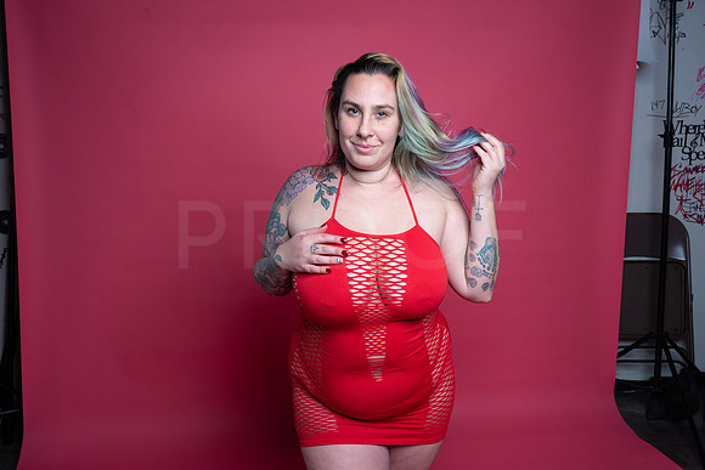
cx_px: 352
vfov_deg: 37.9
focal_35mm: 35
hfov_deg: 54.4
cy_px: 235
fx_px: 686
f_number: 11
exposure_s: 1/160
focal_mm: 35
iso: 250
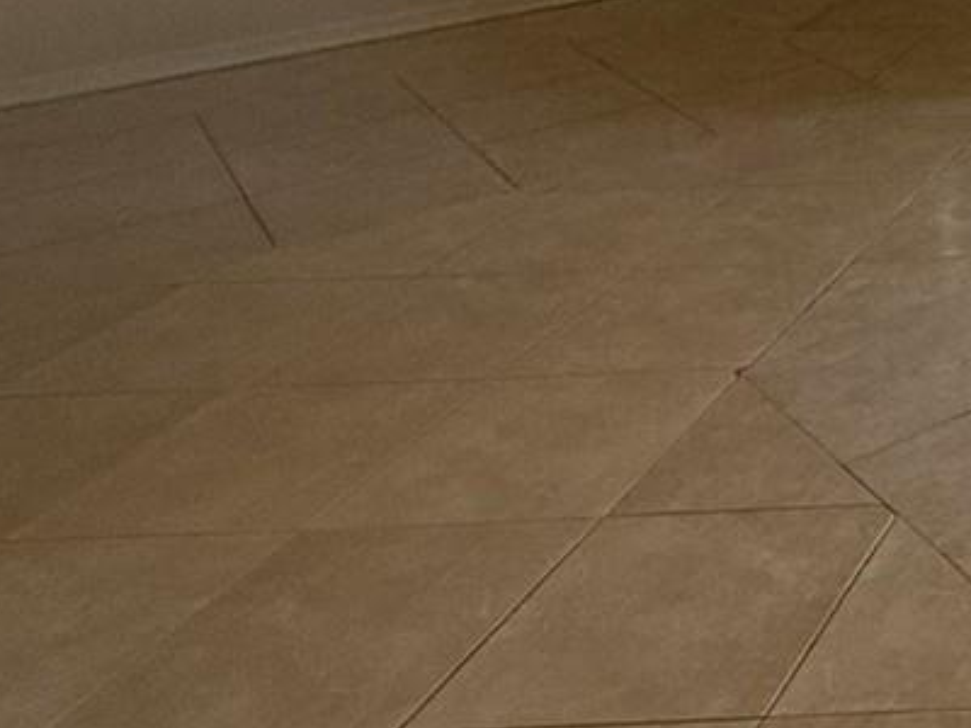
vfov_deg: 24.0
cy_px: -124
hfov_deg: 24.3
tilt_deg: -10.1
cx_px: 1554
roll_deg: +0.9
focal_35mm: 56
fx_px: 1571
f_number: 2.2
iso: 64
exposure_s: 1/125
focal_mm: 2.22
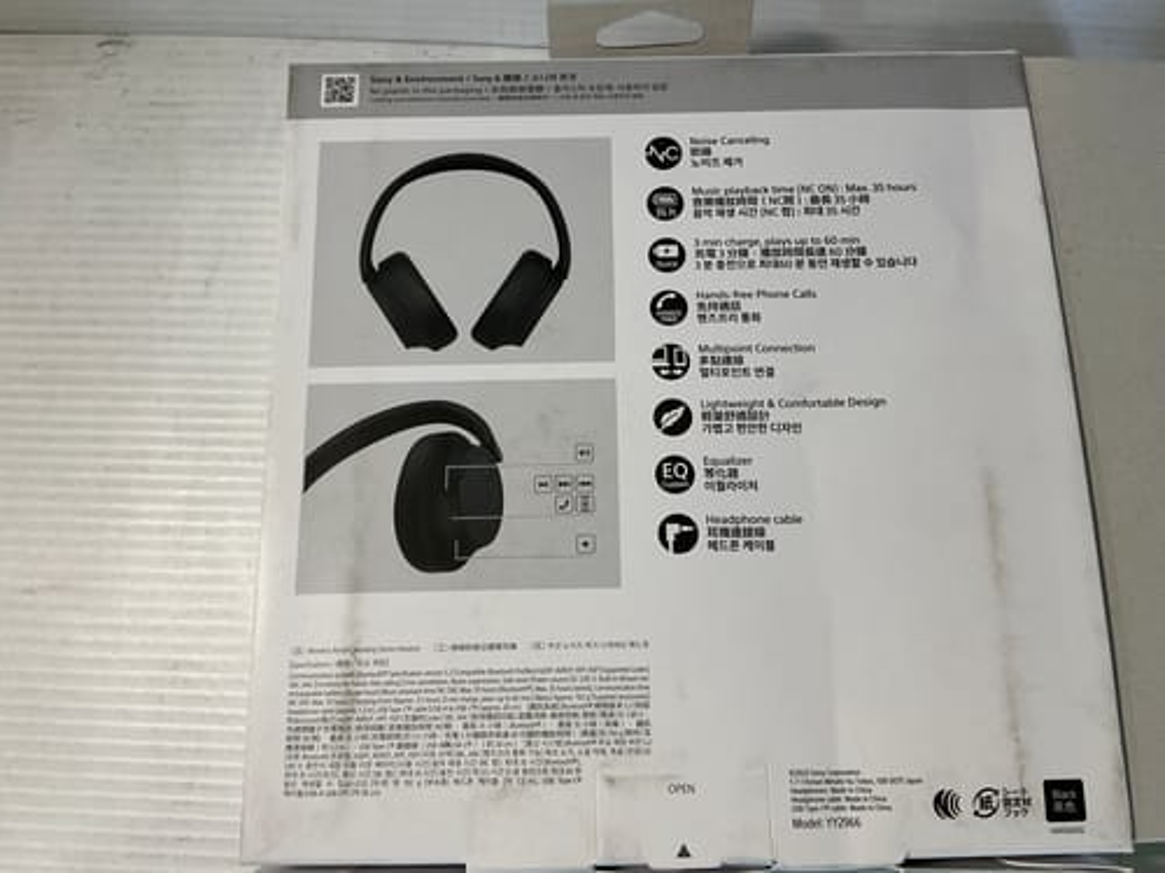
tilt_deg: -77.0
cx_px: 582
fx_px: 942
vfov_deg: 49.7
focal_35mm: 28
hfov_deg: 63.4
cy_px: 436
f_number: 1.8
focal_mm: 3
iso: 40
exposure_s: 1/100
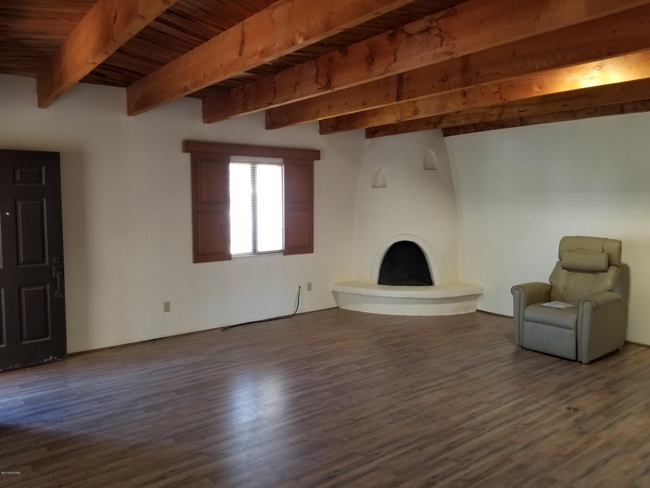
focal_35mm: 26
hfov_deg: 67.3
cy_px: 244
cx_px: 325
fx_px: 488
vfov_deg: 53.1
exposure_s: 1/30
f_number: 1.7
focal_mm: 4.25
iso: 160
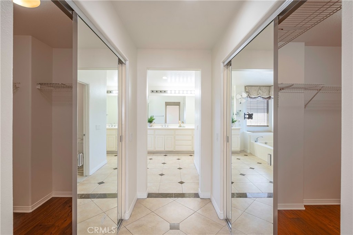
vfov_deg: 73.8
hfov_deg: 96.7
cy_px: 118
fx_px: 157
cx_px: 176
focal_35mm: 16
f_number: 22
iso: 50
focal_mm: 16
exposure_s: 1/6
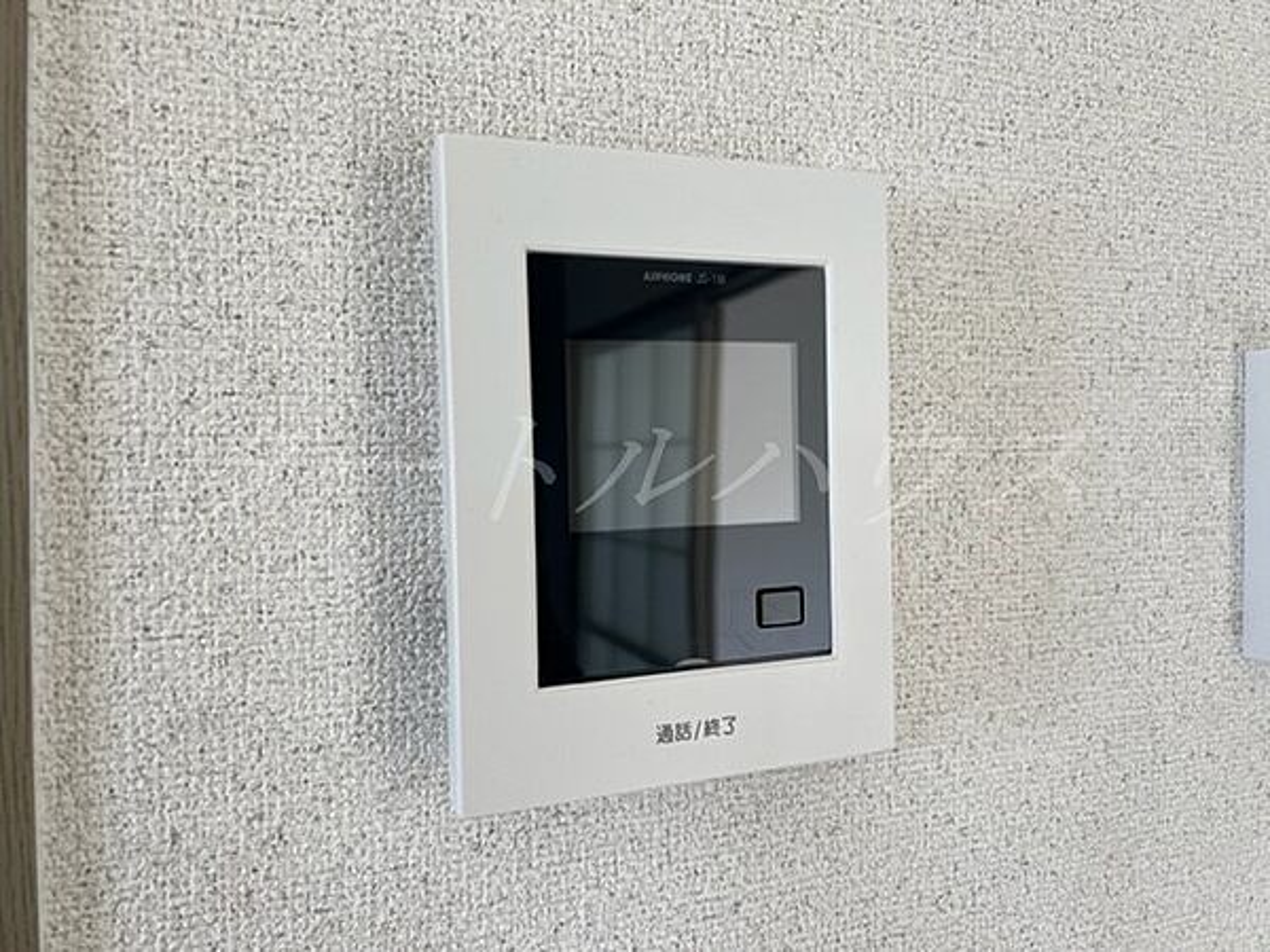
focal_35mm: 26
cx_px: 635
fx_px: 954
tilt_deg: -1.5
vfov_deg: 53.1
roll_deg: +0.1
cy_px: 476
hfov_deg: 67.3
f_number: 1.5
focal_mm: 5.7
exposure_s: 1/60
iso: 80
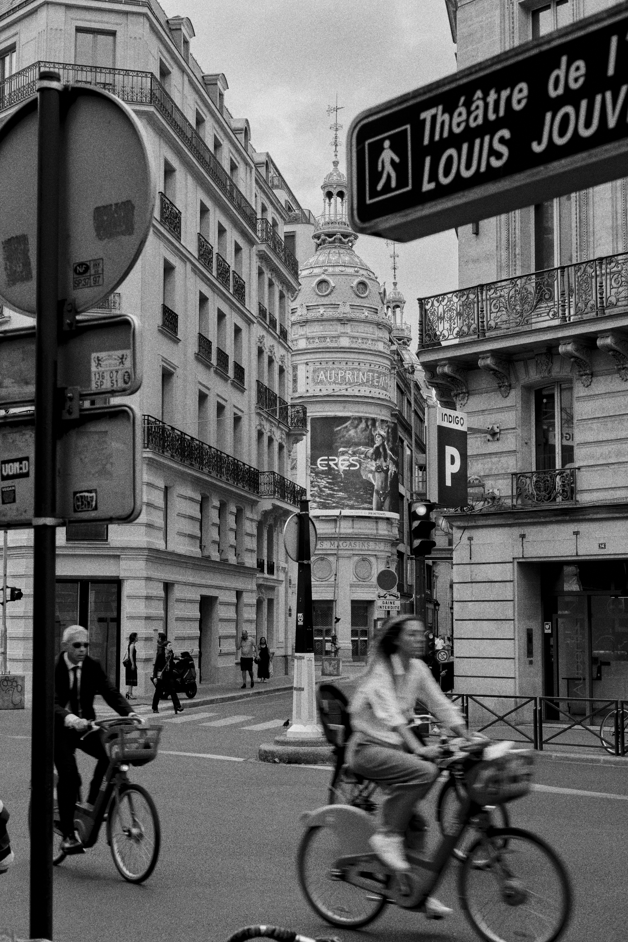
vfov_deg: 37.5
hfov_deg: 25.5
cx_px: 314
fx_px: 1387
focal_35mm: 53
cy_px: 471
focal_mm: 35
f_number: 5.6
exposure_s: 1/105
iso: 320
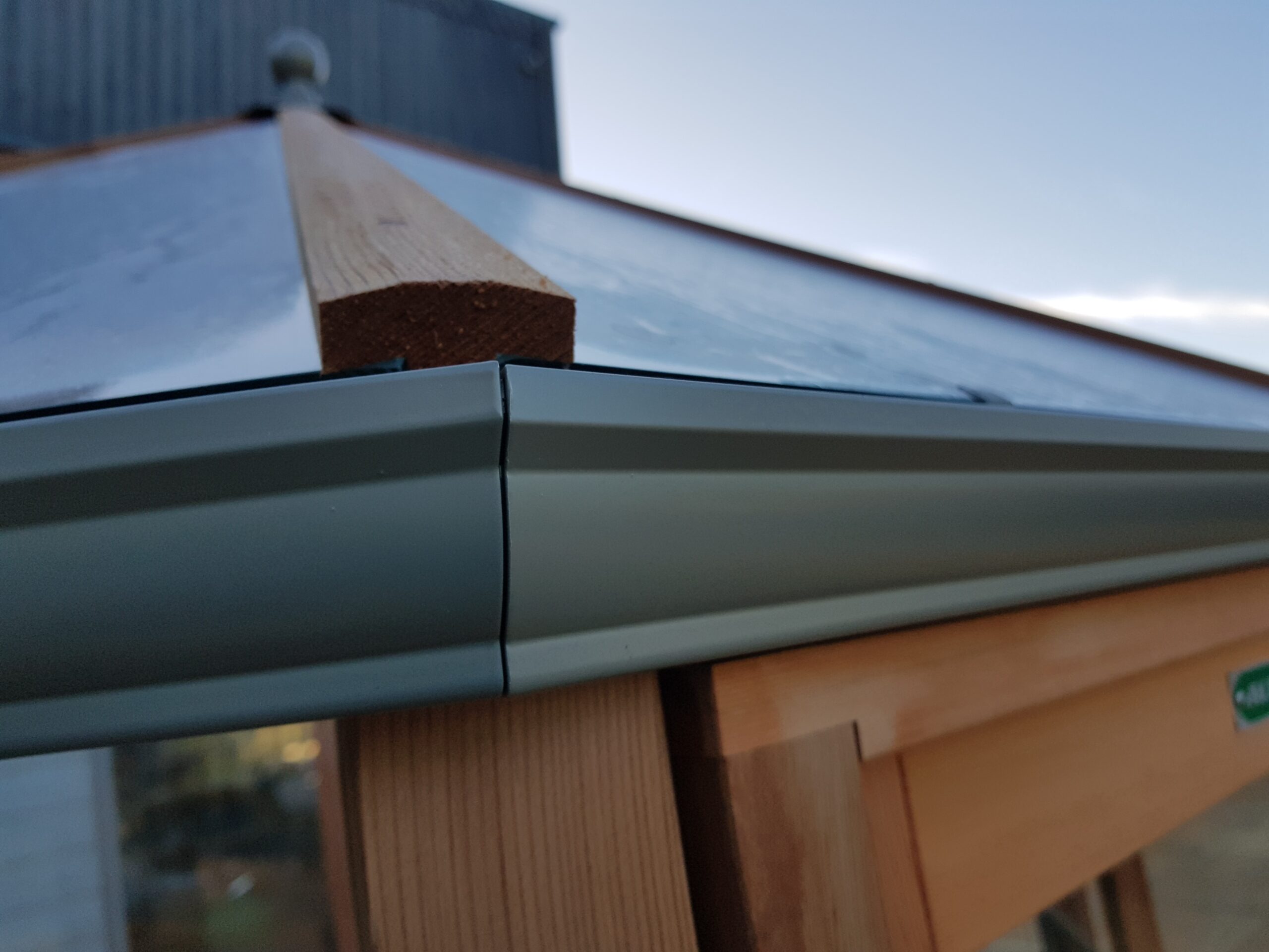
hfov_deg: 67.3
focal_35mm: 26
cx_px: 634
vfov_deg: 53.1
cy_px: 476
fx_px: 953
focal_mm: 4.2
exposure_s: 1/750
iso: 40
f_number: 1.7
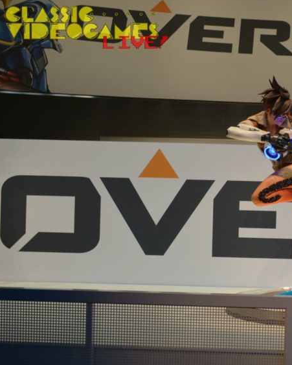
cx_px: 330
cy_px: 217
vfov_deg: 31.9
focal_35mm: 59
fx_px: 635
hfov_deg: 24.0
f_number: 4
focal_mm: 23
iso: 400
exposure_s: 1/60
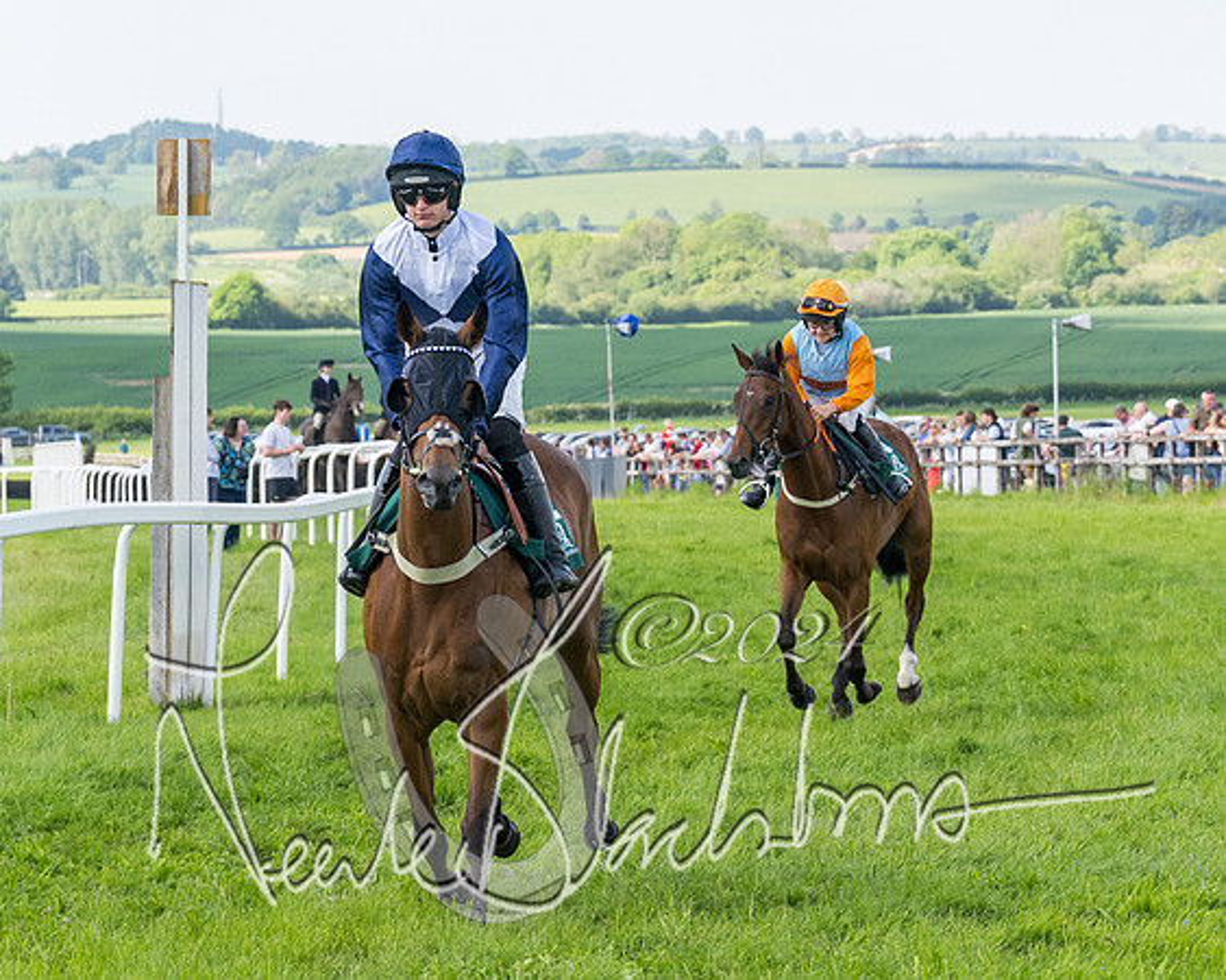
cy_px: 490
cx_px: 559
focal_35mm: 180
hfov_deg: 10.8
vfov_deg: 8.6
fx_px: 6513
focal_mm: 70
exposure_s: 1/1250
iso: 400
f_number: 5
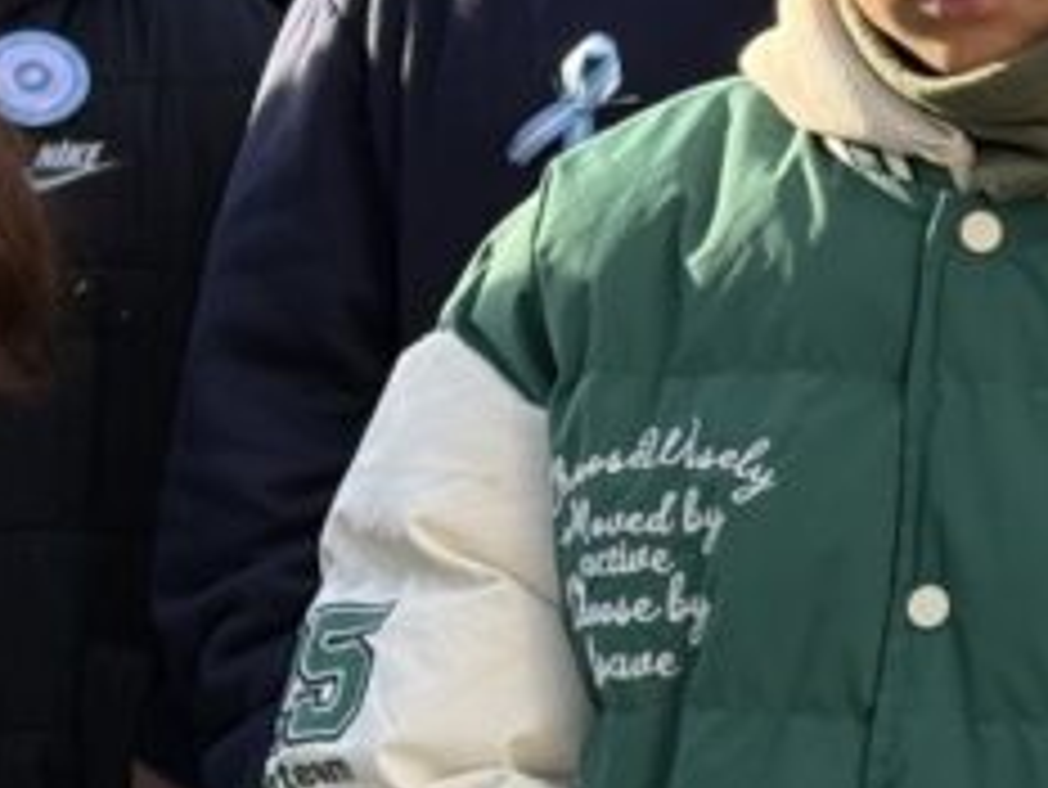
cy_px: -50
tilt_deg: -1.9
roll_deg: -0.4
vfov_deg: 7.0
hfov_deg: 9.1
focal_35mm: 211
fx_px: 6391
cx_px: 1705
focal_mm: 6.76
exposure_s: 1/706
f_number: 1.78
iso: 80
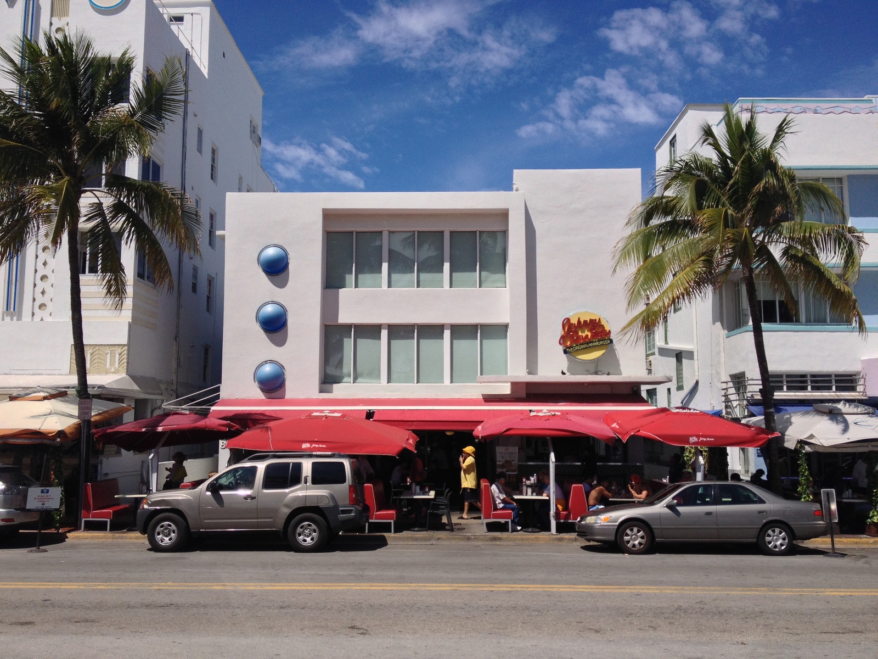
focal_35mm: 35
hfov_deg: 52.6
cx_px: 439
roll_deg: +0.4
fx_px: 888
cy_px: 330
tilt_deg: +3.7
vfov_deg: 40.7
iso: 50
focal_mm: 4.28
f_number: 2.4
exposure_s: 1/3247
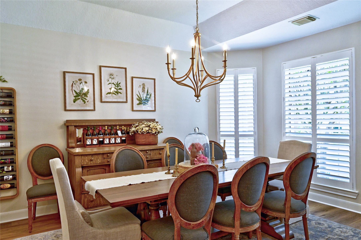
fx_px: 250
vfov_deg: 51.2
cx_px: 180
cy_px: 120
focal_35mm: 25
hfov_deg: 71.6
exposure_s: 1/15
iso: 400
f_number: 8
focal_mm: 25
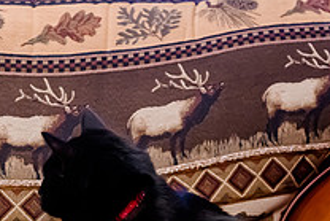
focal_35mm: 170
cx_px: 15
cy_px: 215
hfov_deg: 12.0
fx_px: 1559
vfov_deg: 8.1
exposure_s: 1/160
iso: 2500
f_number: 2.8
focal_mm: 58
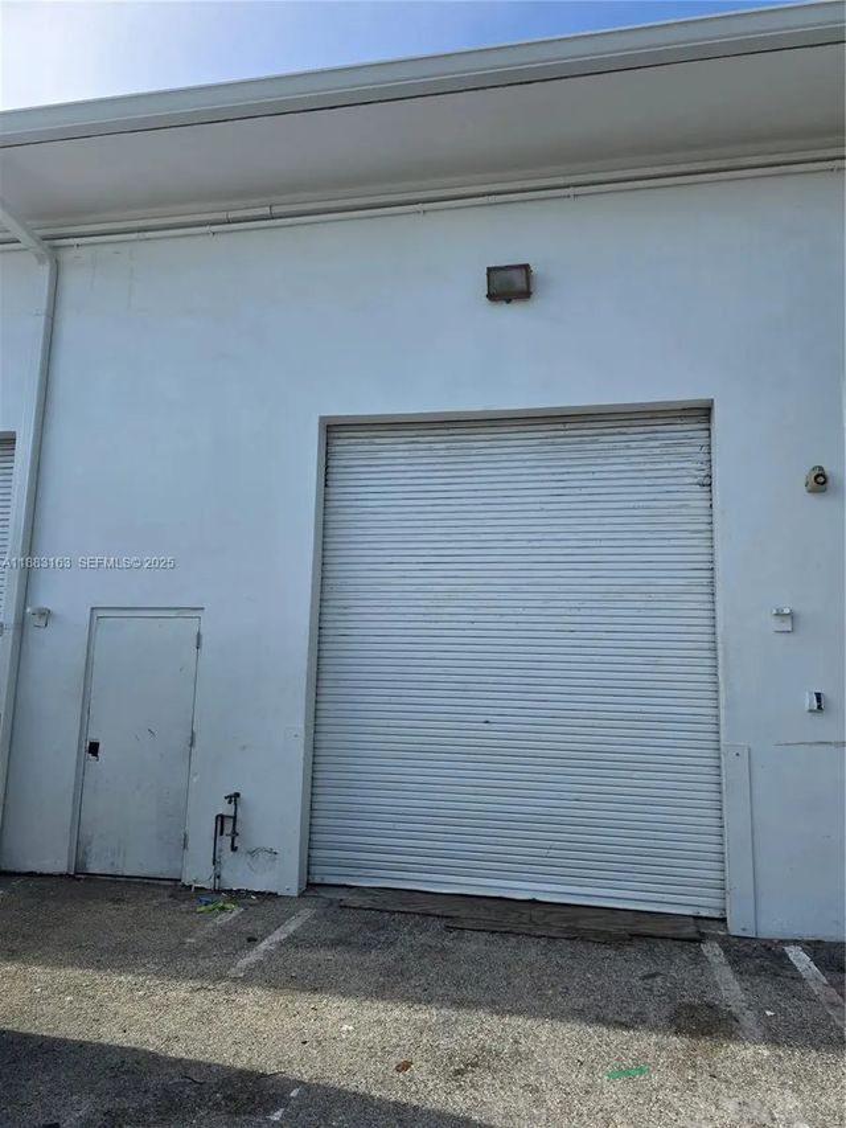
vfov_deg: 73.9
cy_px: 564
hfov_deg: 58.9
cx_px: 423
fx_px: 749
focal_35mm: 23
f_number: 1.7
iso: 12
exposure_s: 1/548
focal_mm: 6.3
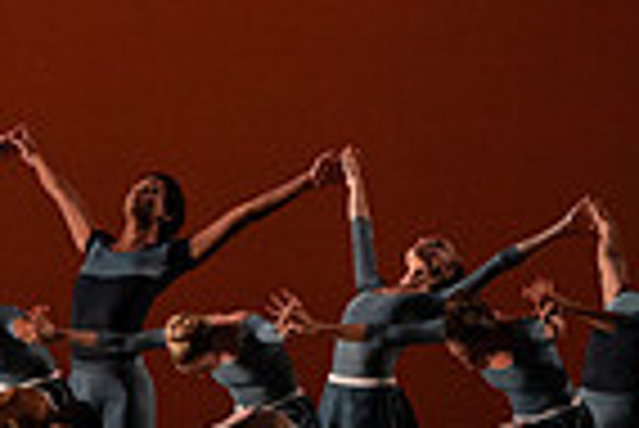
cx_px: 22
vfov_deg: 2.1
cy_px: 79
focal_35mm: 670
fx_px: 11904
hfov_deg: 3.1
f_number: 9
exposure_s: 1/400
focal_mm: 164
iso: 5000
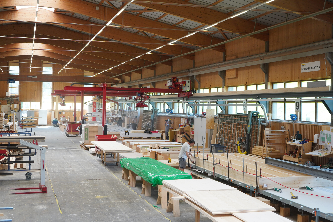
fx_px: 462
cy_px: 111
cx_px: 166
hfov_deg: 39.6
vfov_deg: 27.0
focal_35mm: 50
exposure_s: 1/125
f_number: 5
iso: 800
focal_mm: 50
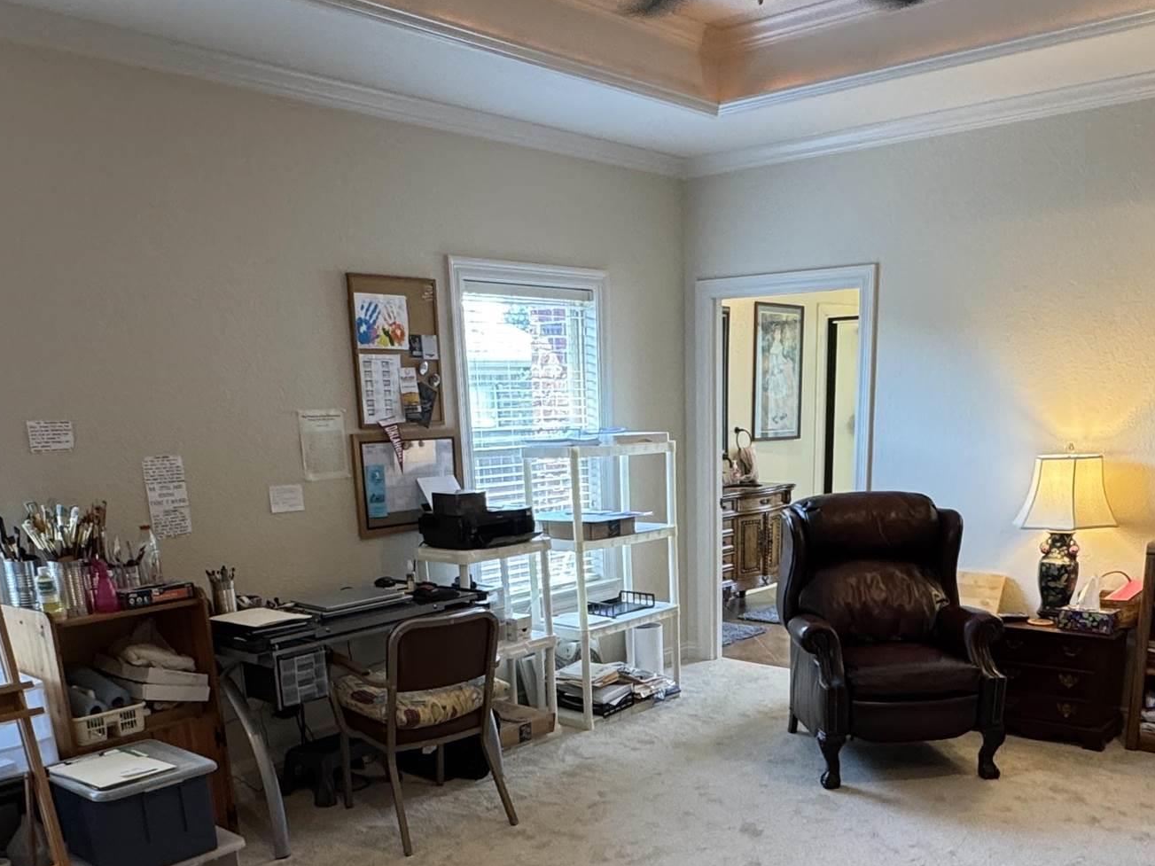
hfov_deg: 55.3
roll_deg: +0.9
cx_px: 631
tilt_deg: -17.4
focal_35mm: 33
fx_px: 1101
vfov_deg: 40.6
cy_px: 732
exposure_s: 1/60
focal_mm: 2.22
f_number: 2.2
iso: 250
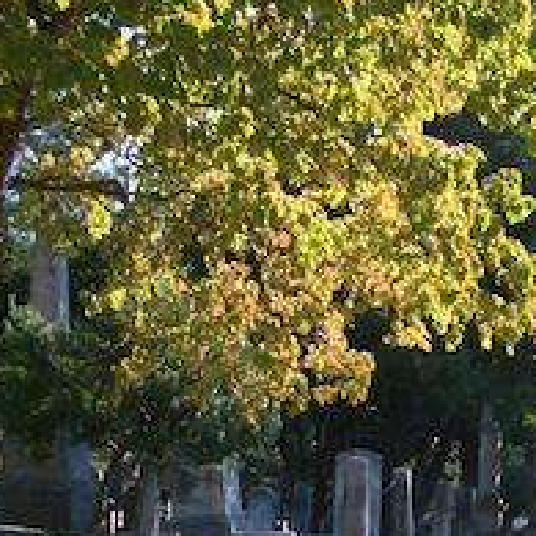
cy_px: 411
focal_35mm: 104
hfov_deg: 16.4
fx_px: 1822
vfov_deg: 16.6
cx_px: 532
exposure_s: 1/500
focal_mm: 5.8
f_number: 2.6
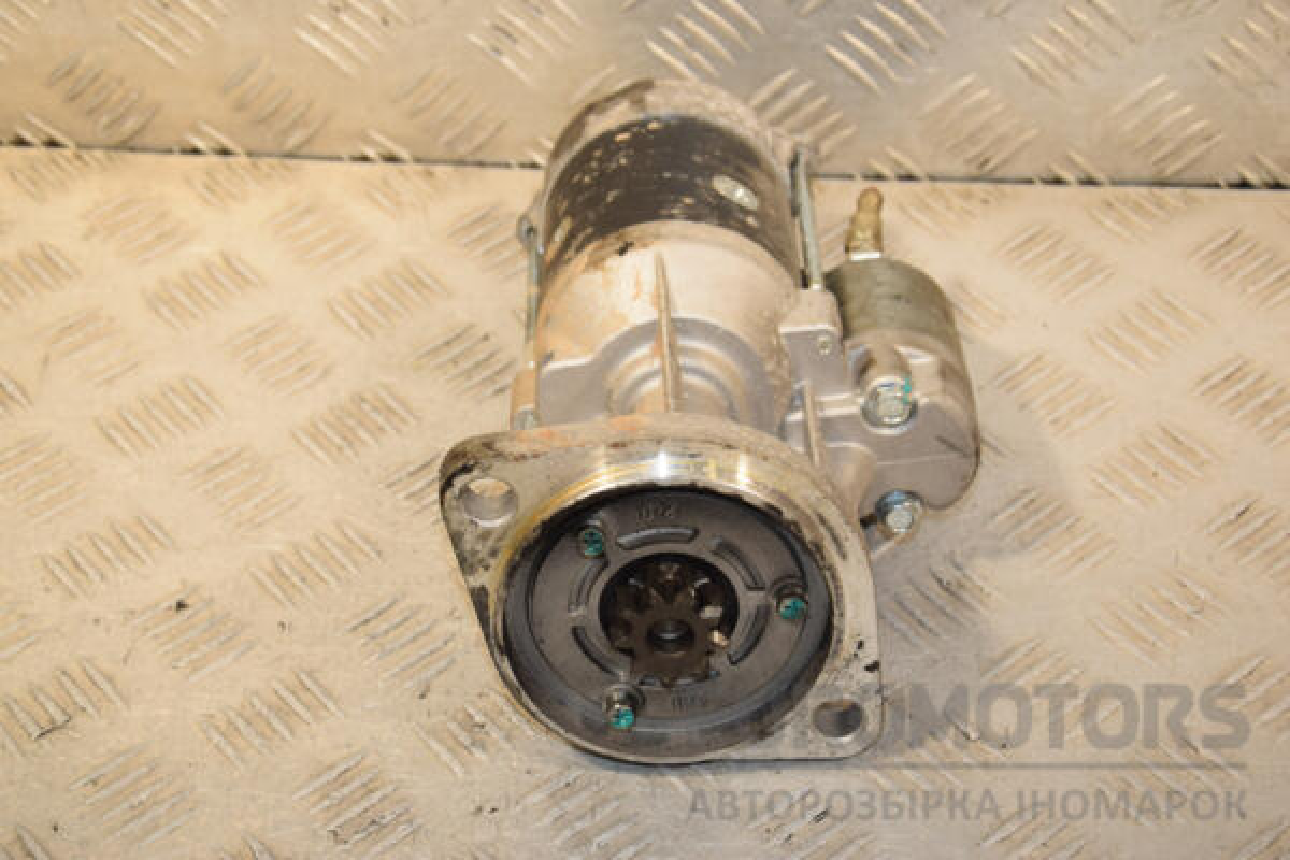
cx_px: 645
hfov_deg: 27.0
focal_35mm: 75
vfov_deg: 18.2
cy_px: 430
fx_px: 2687
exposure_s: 1/200
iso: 800
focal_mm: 50
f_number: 6.3
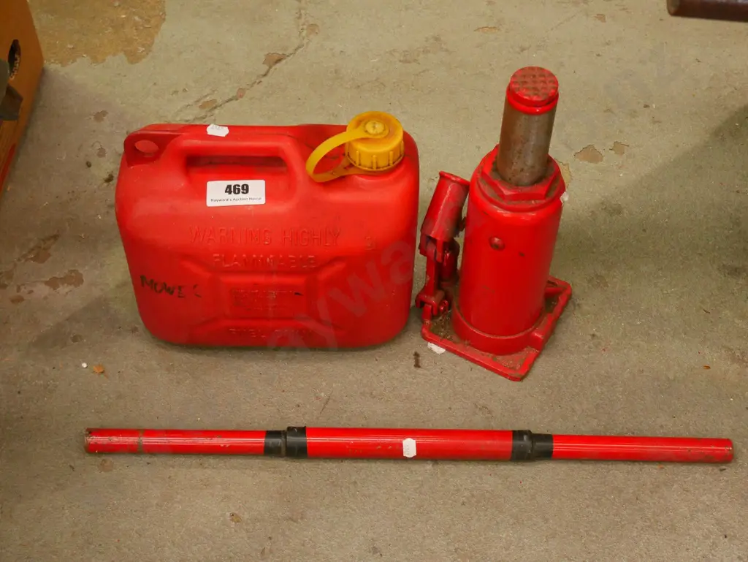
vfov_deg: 27.1
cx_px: 374
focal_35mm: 54
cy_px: 281
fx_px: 1167
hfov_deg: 35.5
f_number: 5.3
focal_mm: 27
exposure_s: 1/100
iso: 3200
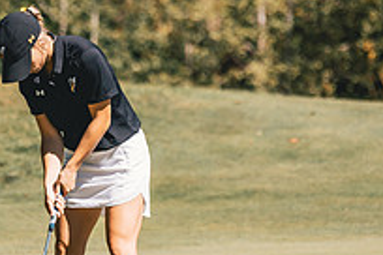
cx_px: 72
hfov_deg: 3.6
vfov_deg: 2.4
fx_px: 6021
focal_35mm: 566
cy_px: 208
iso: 400
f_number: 2.8
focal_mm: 150
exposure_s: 1/5000
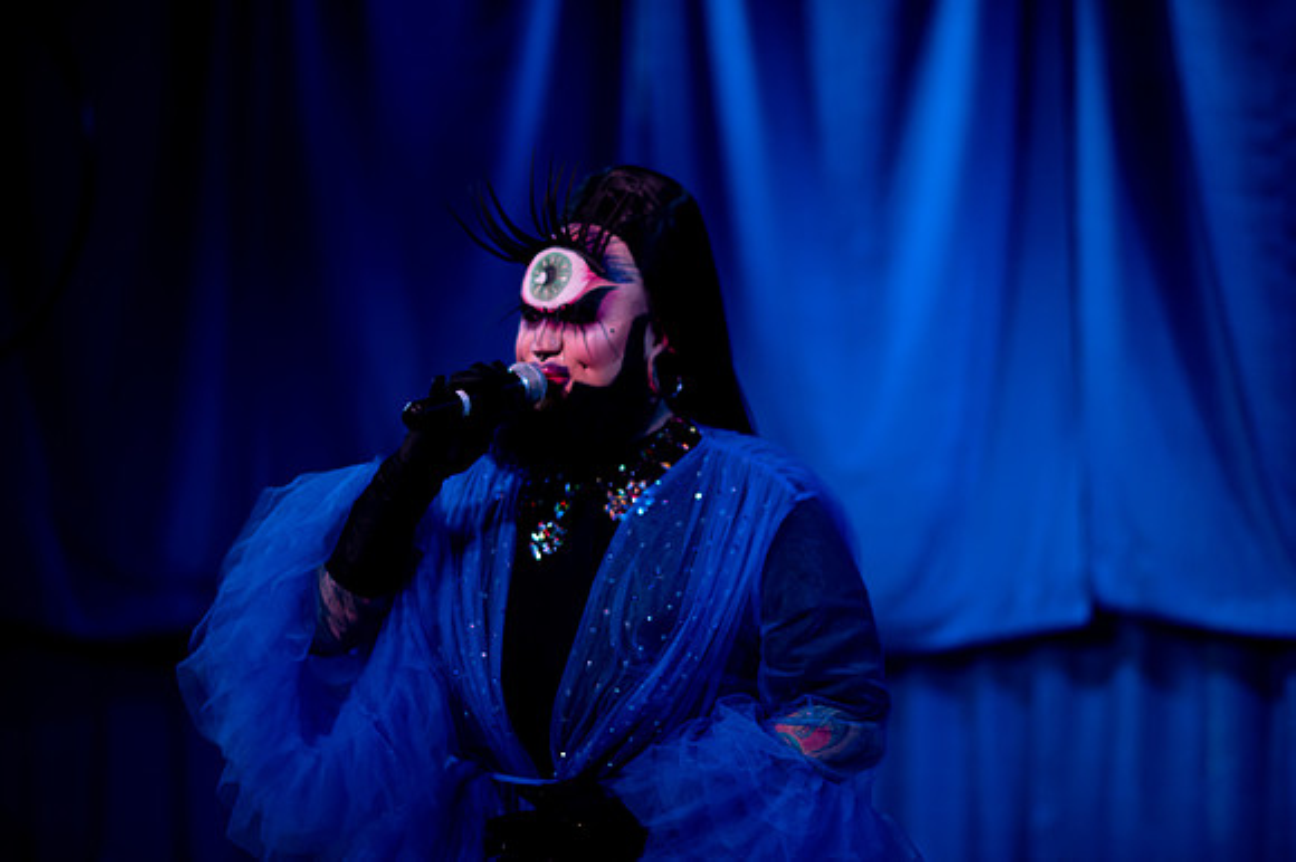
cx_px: 648
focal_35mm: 105
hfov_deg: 19.5
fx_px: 3778
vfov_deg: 13.0
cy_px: 431
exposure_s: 1/200
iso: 2000
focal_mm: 105
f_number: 2
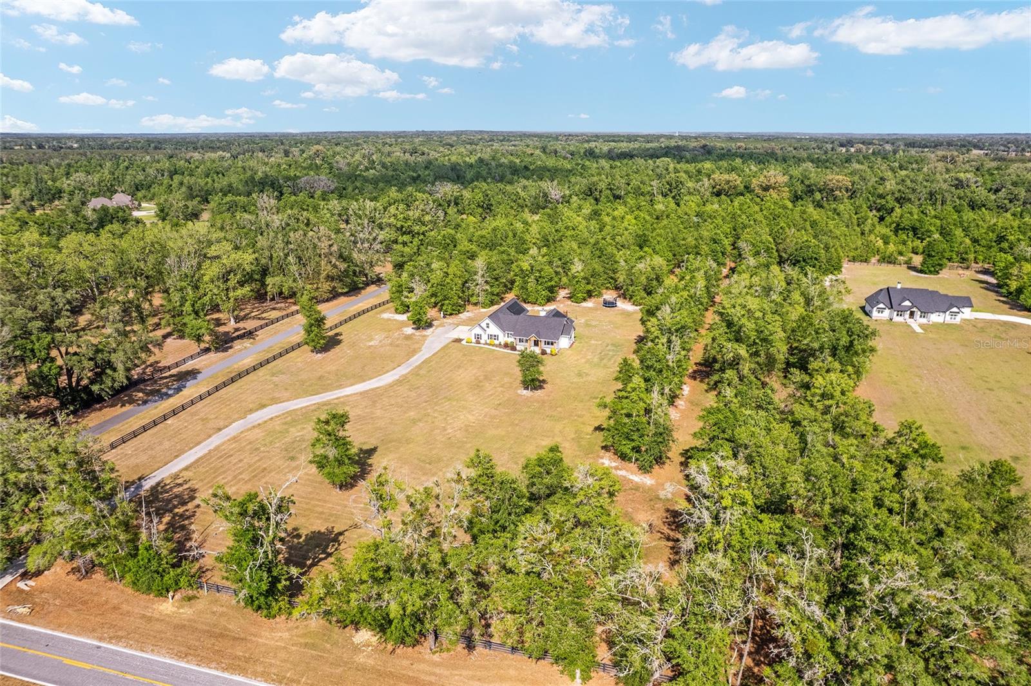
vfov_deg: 57.2
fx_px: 630
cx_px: 516
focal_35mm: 22
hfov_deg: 78.6
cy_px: 343
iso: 110
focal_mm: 8.38
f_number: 2.8
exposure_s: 1/2000
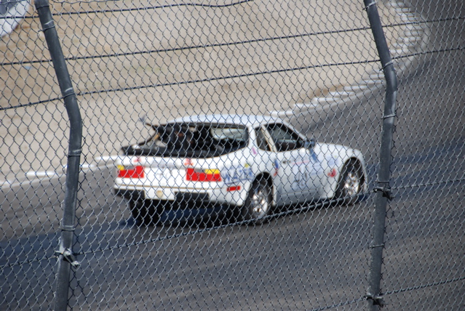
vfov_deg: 5.4
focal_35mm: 255
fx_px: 3298
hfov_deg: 8.1
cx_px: 232
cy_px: 156
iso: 200
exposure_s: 1/1000
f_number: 5.6
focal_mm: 170
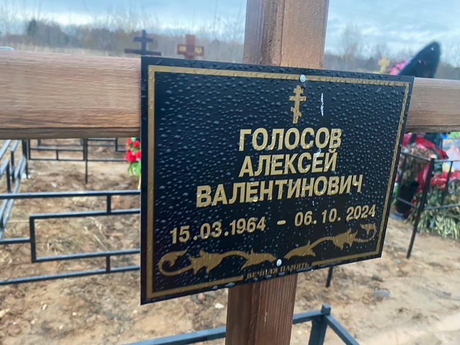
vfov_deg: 53.1
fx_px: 346
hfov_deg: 67.3
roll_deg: -1.1
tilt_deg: -17.7
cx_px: 230
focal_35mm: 26
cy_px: 172
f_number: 1.8
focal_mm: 4.25
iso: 500
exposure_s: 1/46
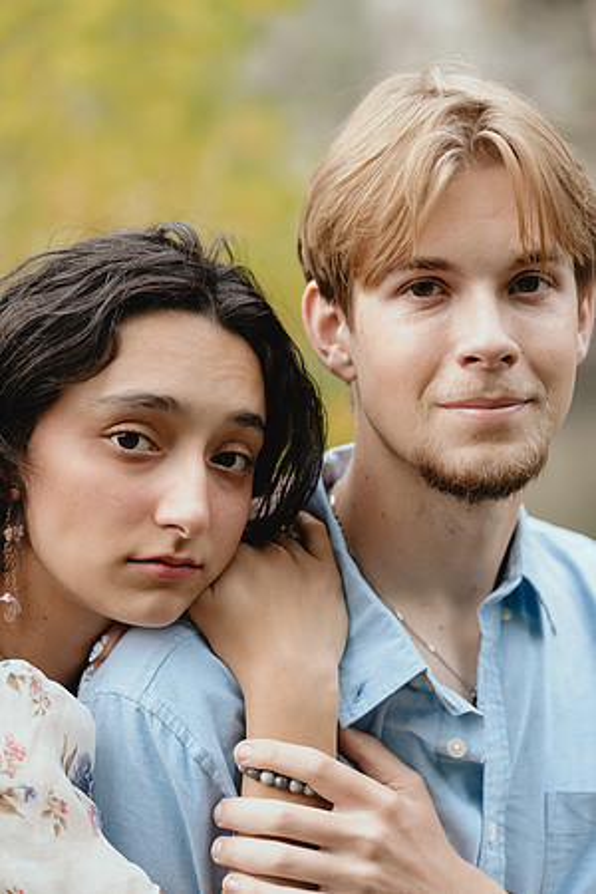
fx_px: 2111
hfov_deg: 16.1
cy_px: 447
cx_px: 298
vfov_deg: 23.9
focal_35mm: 85
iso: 800
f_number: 3.2
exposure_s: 1/250
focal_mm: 85
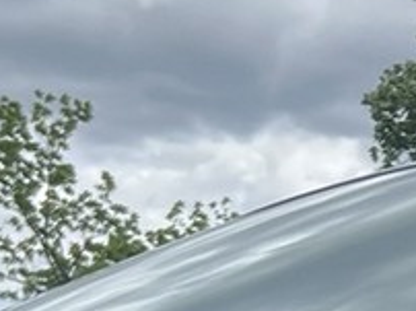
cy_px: 842
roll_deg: -1.8
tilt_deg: -5.8
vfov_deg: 6.7
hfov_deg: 9.0
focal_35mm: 206
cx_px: 886
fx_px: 2473
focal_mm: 5.7
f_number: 1.5
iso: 50
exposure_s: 1/1698
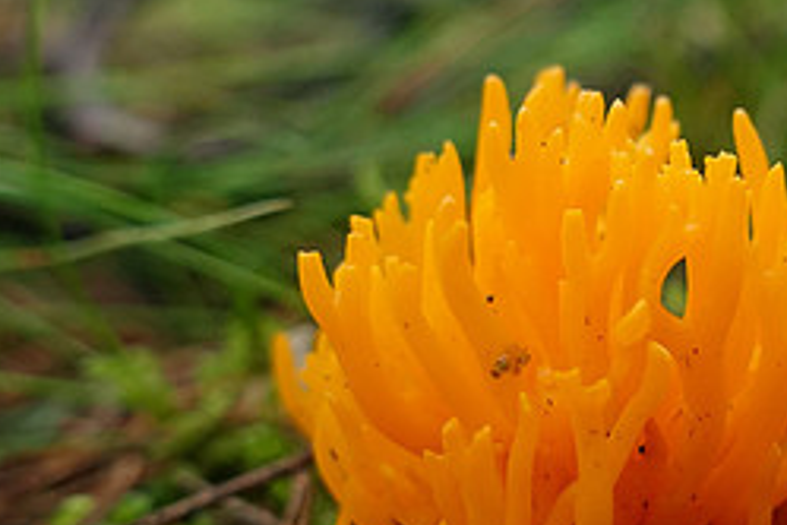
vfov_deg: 24.2
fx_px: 1224
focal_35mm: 56
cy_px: 296
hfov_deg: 32.7
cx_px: 790
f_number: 2.8
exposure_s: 1/400
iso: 640
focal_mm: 8.8
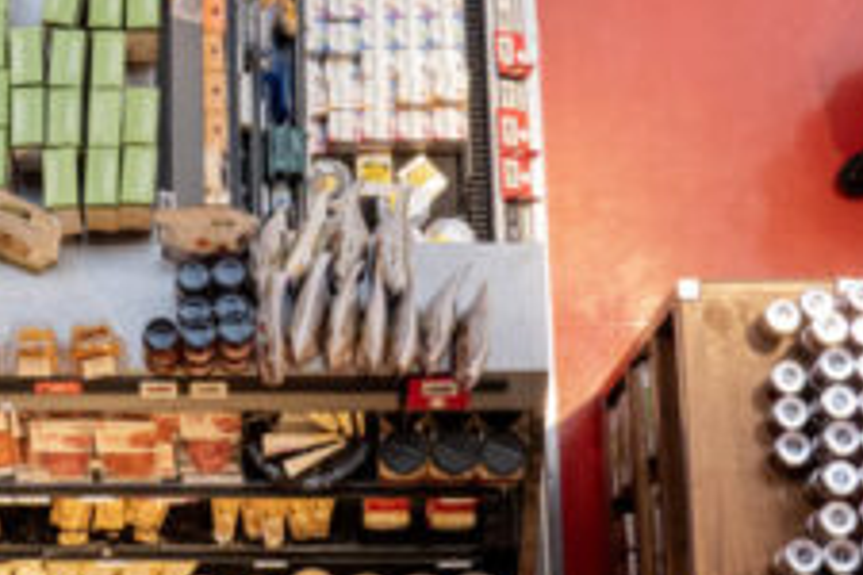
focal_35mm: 101
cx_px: 132
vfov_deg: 13.5
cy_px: 161
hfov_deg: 19.9
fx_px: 2421
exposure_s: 1/250
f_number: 5
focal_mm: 13.56
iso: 1600
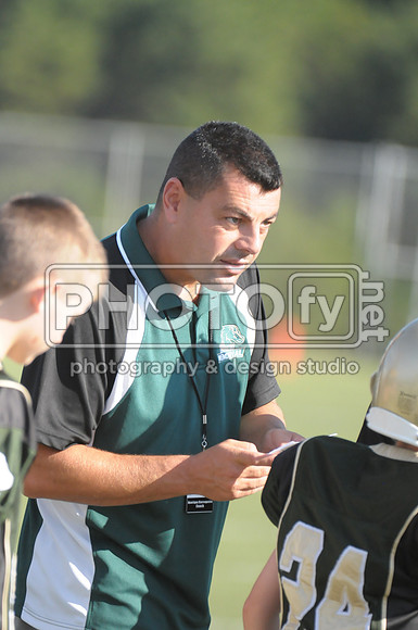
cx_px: 209
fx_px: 7336
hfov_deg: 3.3
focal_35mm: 420
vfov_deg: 4.9
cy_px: 315
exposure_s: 1/4000
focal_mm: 280
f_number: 4
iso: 1600
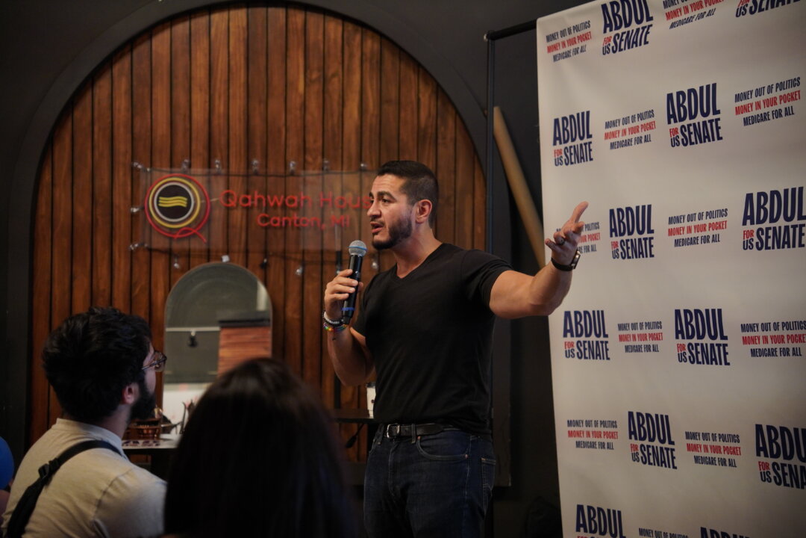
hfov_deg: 30.3
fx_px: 1488
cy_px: 269
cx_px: 403
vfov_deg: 20.5
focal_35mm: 66
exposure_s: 1/250
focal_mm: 44.3
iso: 640
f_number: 2.8
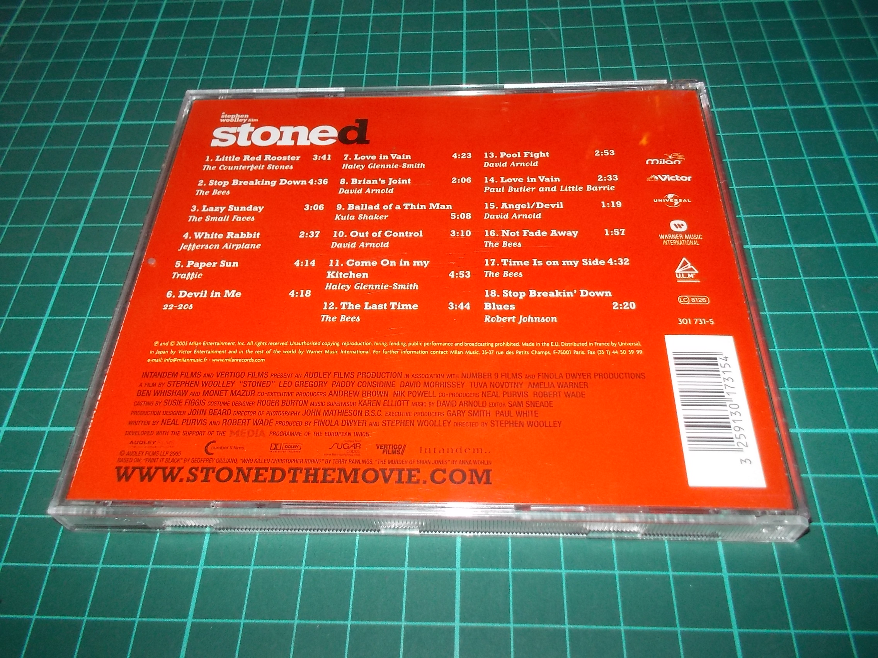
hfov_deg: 61.7
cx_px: 439
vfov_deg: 48.2
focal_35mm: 29
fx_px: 736
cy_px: 329
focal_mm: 4.1
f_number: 3.3
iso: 200
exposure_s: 1/30
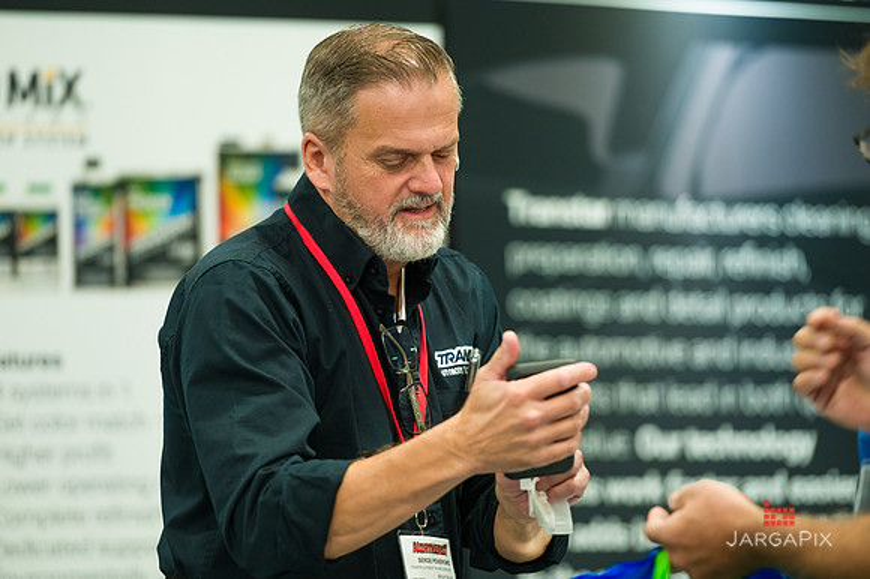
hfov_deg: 10.3
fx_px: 4830
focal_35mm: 200
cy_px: 290
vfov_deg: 6.9
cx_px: 435
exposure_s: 1/125
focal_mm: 200
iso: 1600
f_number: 3.2
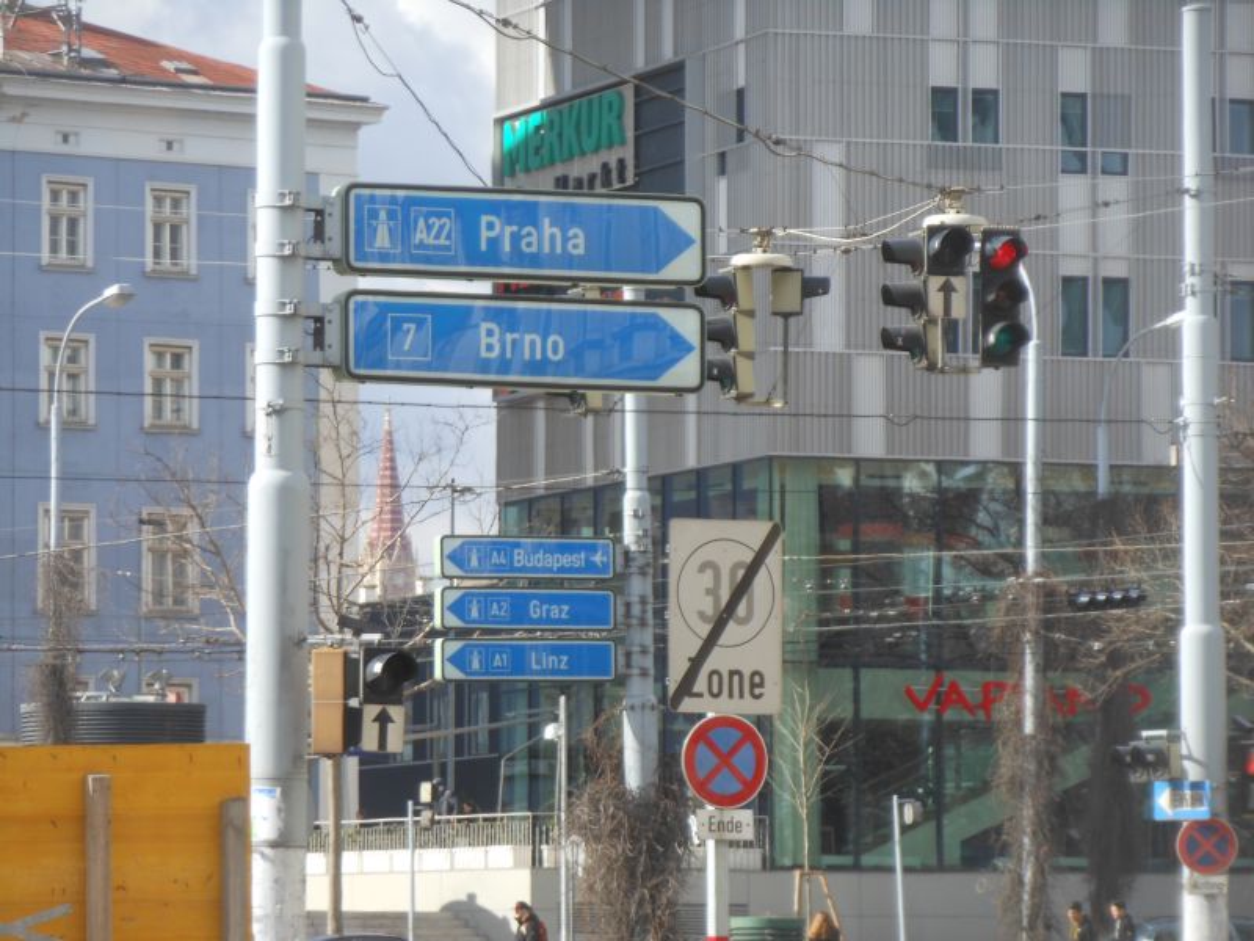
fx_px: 7933
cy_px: 470
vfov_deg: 6.8
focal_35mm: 219
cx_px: 627
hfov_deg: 9.0
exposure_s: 1/200
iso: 80
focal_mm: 39.1
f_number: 5.8
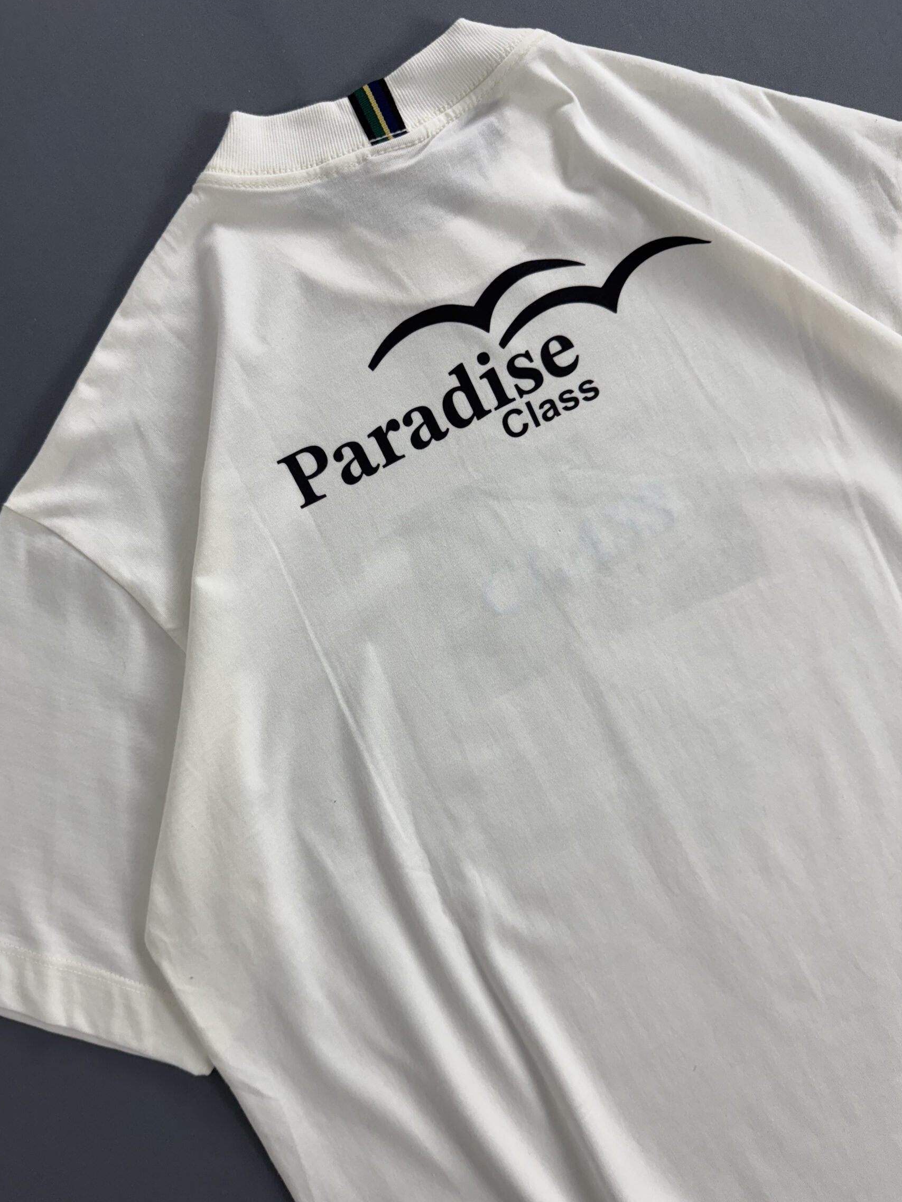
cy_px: 611
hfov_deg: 51.3
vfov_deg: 65.3
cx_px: 410
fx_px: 938
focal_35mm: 27
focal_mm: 6.76
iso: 100
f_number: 1.78
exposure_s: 1/120
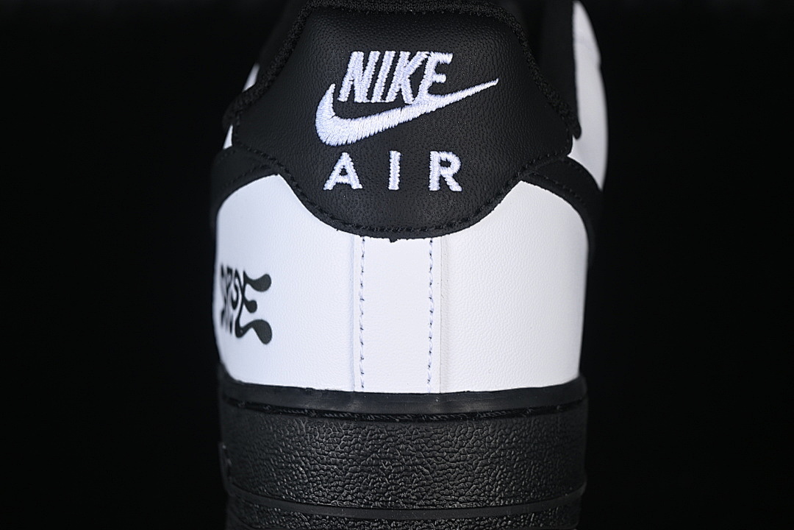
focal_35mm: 75
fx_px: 1654
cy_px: 265
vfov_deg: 18.2
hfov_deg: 27.0
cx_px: 397
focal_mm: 50
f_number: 7.1
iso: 160
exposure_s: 1/60
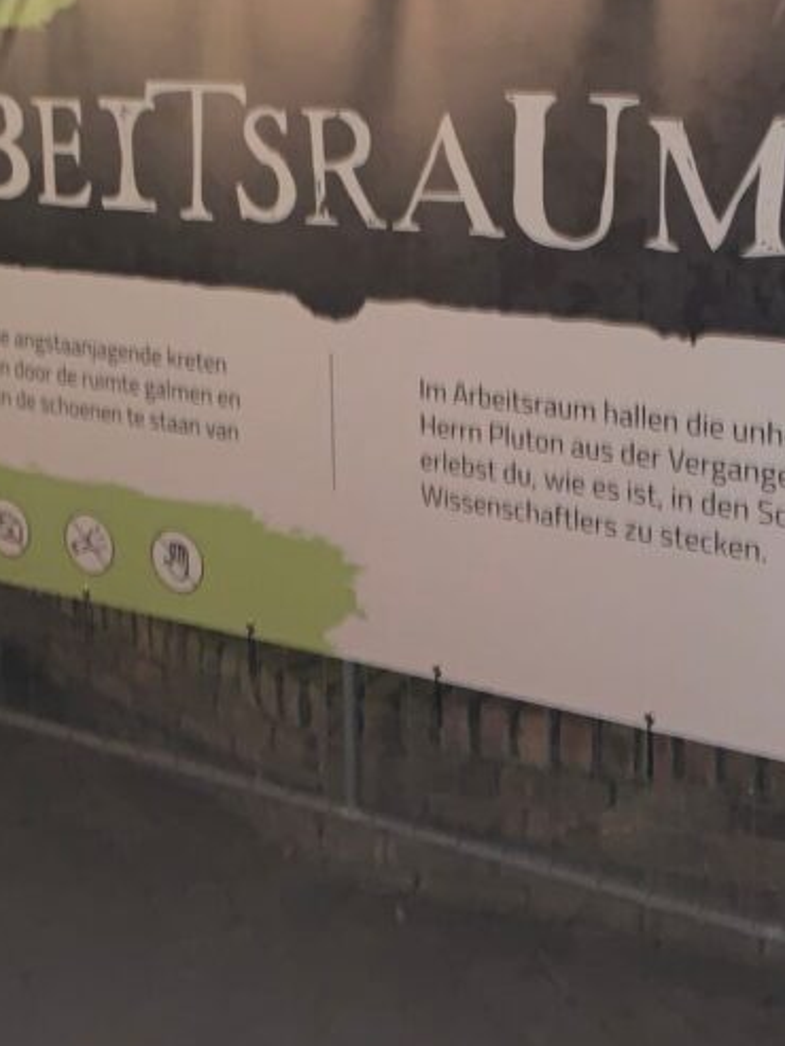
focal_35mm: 54
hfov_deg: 26.9
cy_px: 320
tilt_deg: -5.0
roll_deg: +0.6
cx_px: 501
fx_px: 1632
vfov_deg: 35.1
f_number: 1.8
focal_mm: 4.25
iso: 320
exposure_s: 1/4
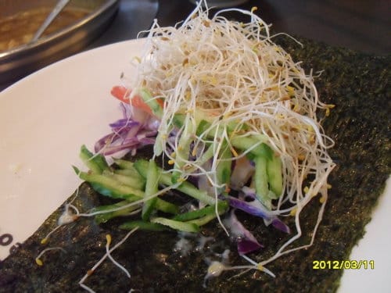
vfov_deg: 40.7
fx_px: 395
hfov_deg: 52.6
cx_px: 196
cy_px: 146
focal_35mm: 35
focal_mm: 6.2
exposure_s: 1/30
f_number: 2.8
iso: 400
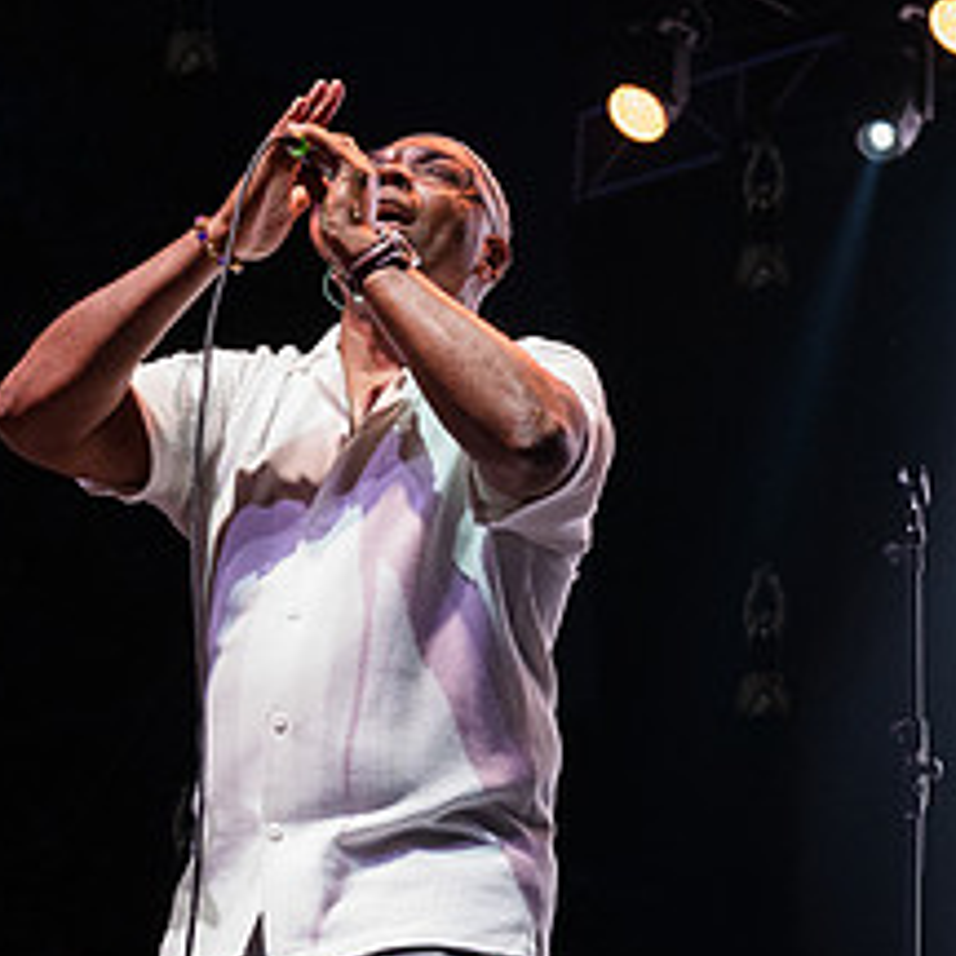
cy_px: 423
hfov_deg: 13.6
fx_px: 3999
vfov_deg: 13.6
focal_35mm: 128
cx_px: 190
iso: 4000
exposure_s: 1/500
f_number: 4.5
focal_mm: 56
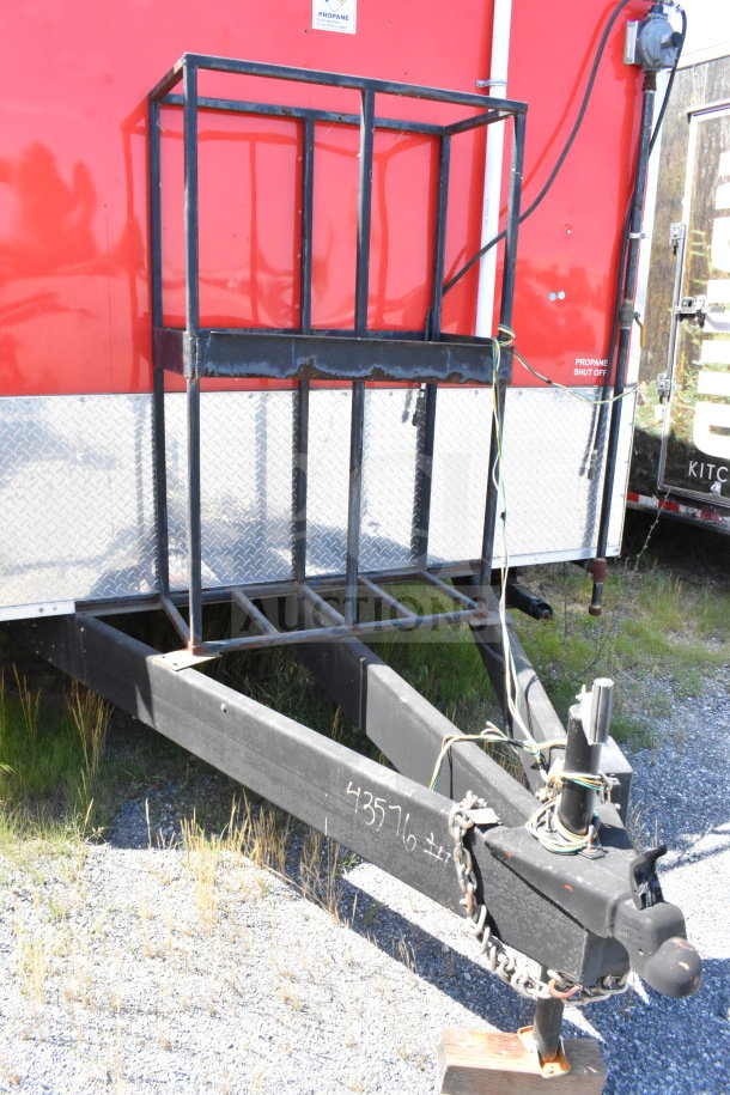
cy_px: 548
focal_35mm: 27
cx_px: 365
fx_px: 821
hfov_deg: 47.9
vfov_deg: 67.4
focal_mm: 18
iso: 6400
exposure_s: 1/800
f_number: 14
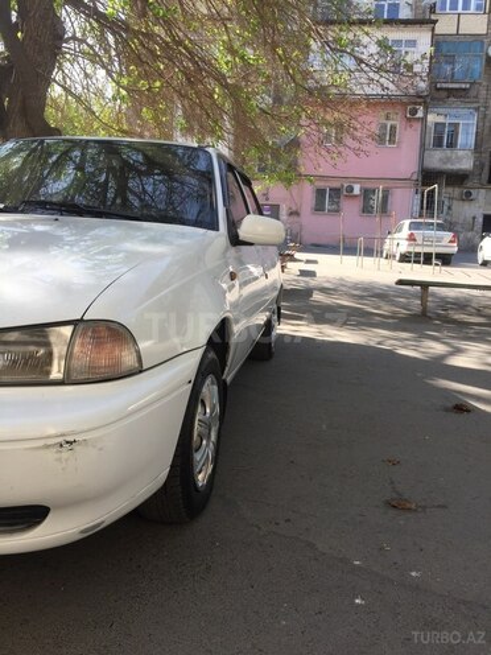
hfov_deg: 48.2
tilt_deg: -9.3
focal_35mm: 29
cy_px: 328
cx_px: 246
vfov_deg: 61.7
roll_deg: -2.1
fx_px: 548
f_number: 2.2
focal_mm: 4.15
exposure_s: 1/590
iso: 32
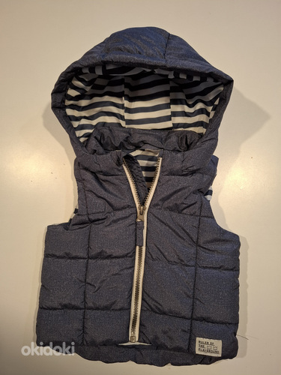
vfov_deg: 73.9
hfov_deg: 58.9
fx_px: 249
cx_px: 140
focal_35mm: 23
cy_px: 188
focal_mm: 5.54
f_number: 1.8
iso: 250
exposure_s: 1/50
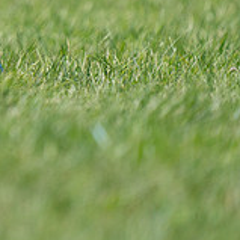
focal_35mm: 1860
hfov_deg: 0.9
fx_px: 14590
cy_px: -32
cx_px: -119
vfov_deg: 0.9
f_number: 6.3
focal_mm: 600
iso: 640
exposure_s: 1/4000
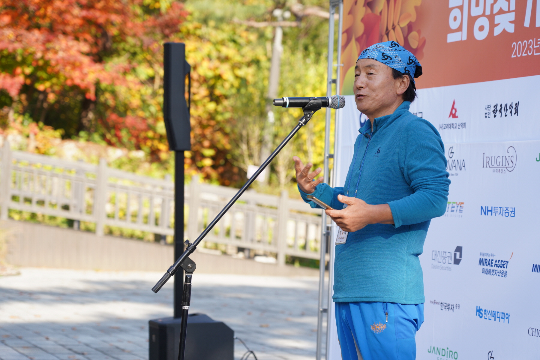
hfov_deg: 19.5
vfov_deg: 13.0
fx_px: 1575
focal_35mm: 105
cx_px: 270
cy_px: 180
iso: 100
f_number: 5
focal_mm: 105
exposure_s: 1/125
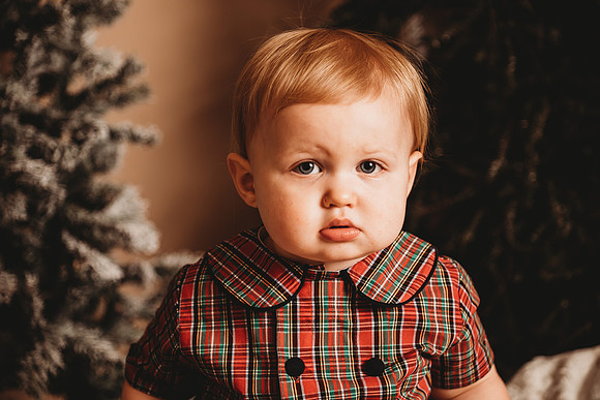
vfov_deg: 15.9
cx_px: 300
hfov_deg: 23.6
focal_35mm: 86
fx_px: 1434
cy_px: 200
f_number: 4
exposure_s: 1/160
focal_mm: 86
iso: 100
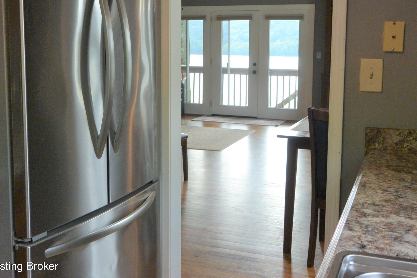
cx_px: 249
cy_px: 87
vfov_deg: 32.3
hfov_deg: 47.1
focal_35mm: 41
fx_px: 475
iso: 200
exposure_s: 1/200
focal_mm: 11
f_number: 3.5
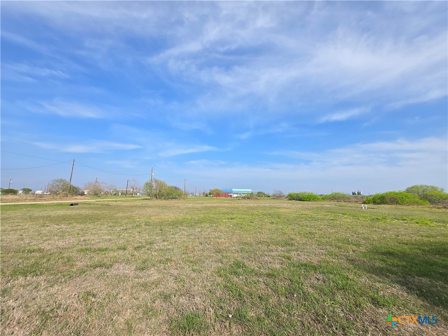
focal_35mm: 13
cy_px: 168
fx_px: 168
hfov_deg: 106.2
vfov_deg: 89.9
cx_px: 224
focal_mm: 1.7
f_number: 2.2
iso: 25
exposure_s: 1/1096
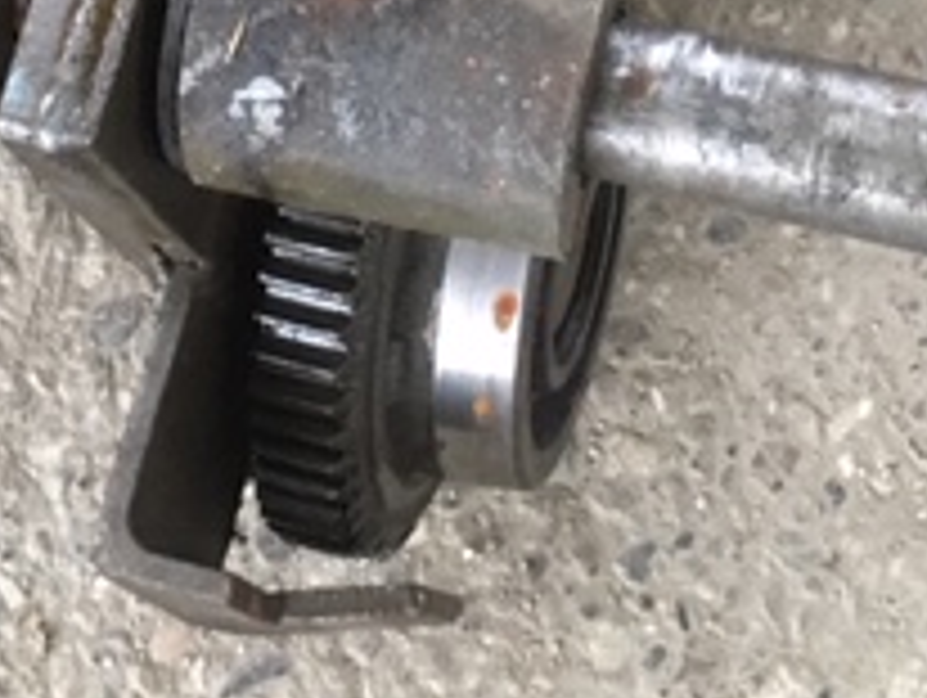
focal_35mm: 90
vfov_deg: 15.6
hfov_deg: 21.7
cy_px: -234
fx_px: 2413
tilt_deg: -67.2
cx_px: 356
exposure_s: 1/20
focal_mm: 4.15
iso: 200
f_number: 2.2
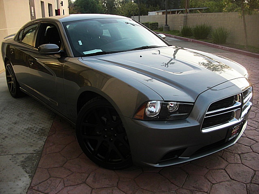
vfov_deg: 39.7
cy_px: 97
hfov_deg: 51.4
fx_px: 269
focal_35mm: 36
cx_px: 130
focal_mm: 6.3
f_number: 2.8
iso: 50
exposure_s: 1/200
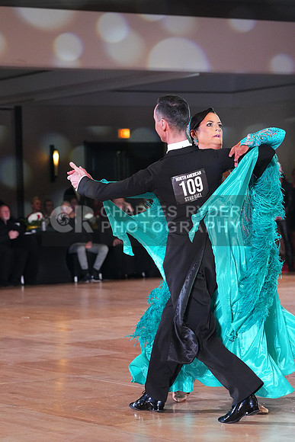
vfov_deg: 18.6
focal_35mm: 110
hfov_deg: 12.5
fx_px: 1351
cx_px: 148
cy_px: 221
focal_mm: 110
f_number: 5.6
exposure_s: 1/400
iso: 8000
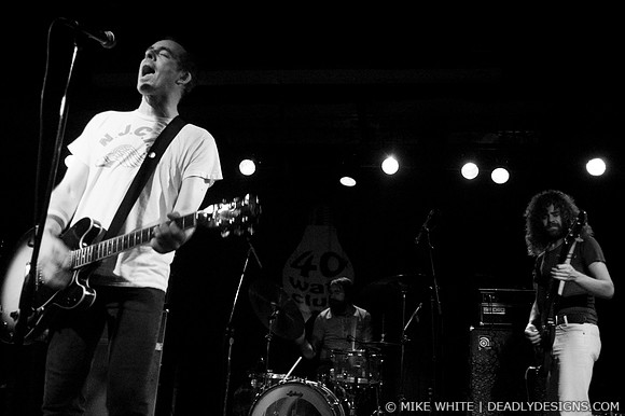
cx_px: 312
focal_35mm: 30
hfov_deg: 62.0
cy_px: 208
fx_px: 521
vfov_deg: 43.6
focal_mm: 20
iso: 800
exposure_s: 1/40
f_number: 2.8
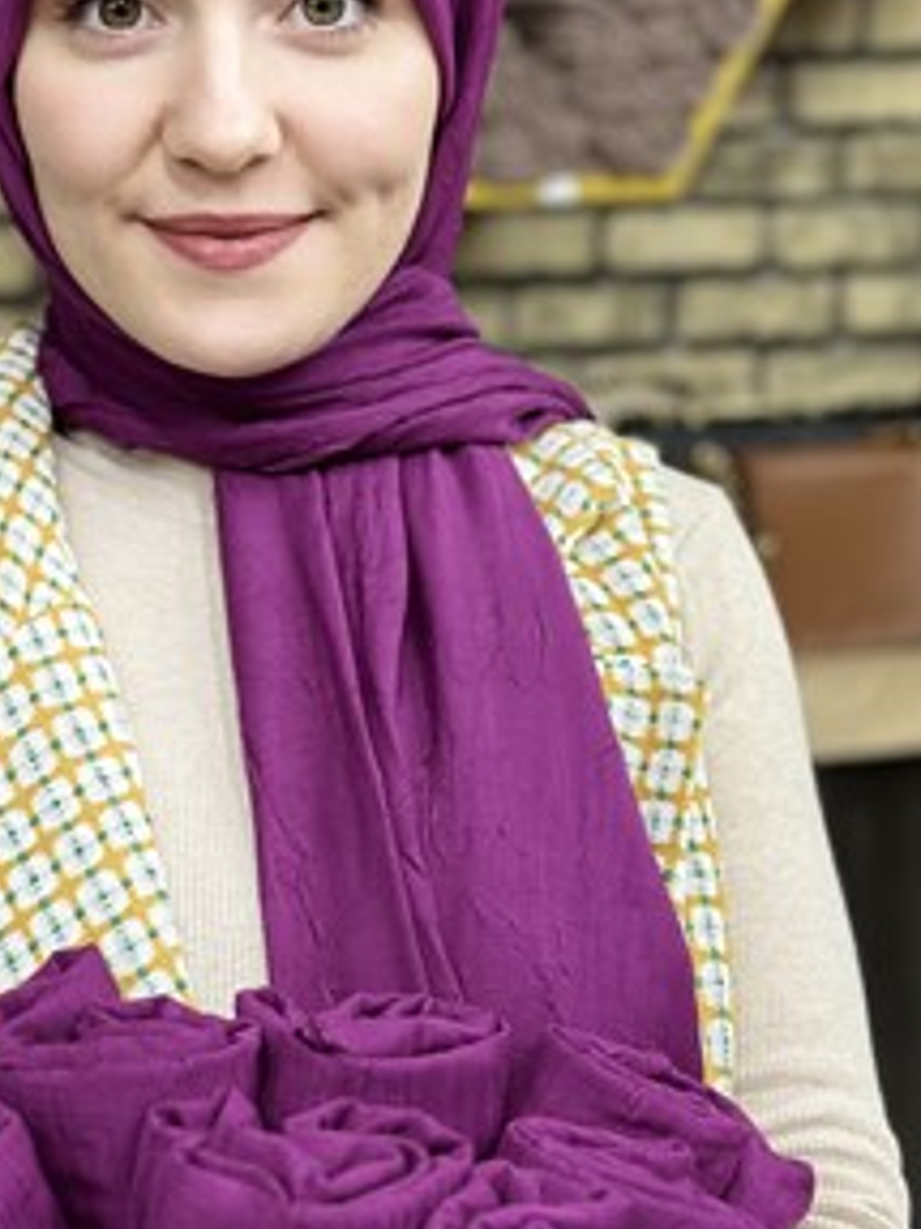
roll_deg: -0.9
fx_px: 3089
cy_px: 458
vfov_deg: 22.5
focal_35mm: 87
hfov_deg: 16.8
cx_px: 184
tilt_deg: -9.5
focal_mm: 6.86
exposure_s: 1/50
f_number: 1.78
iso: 125
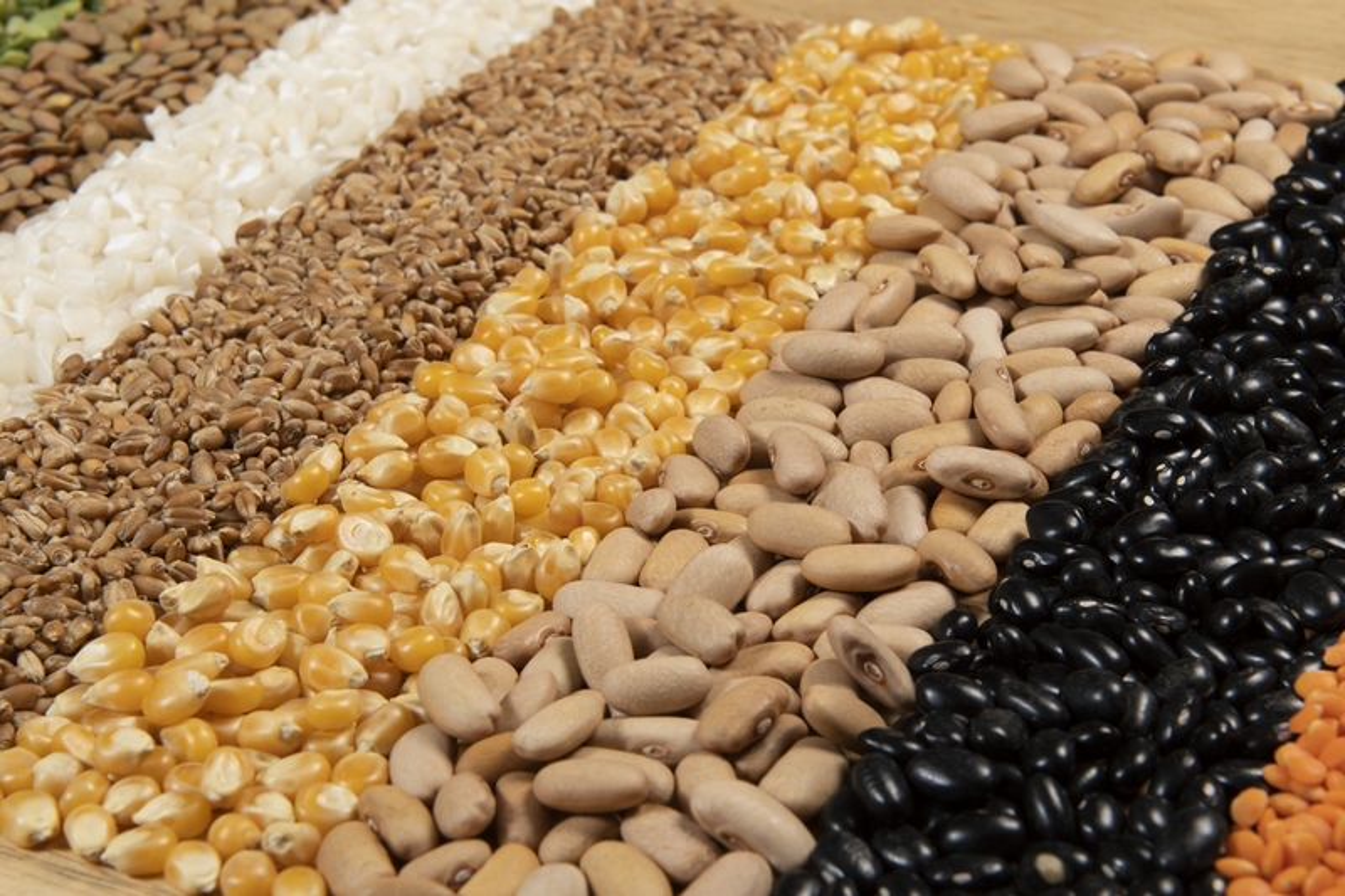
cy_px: 448
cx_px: 672
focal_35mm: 84
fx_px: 3137
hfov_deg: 24.2
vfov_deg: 16.3
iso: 200
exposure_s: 1/160
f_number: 14
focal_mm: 56
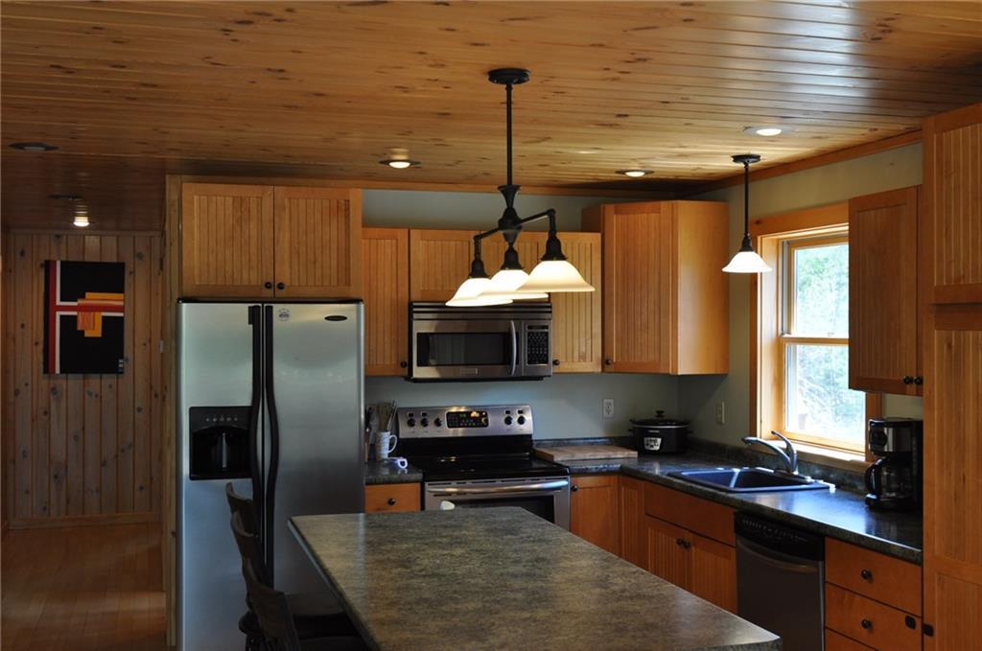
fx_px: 1103
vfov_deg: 32.9
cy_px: 326
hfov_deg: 48.0
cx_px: 491
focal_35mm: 40
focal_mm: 27
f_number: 4.5
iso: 400
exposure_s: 1/80
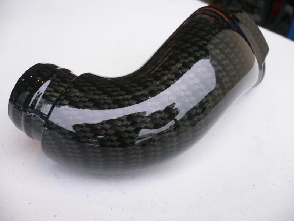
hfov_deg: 52.6
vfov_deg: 40.7
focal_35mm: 35
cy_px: 110
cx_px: 147
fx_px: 297
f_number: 2.8
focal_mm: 5.8
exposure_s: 1/100
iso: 80
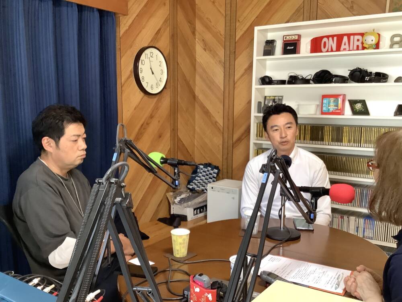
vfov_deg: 45.4
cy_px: 151
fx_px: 360
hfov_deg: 58.4
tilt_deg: -10.3
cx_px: 201
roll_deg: -0.4
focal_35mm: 31
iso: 250
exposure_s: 1/50
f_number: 2.4
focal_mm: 3.3
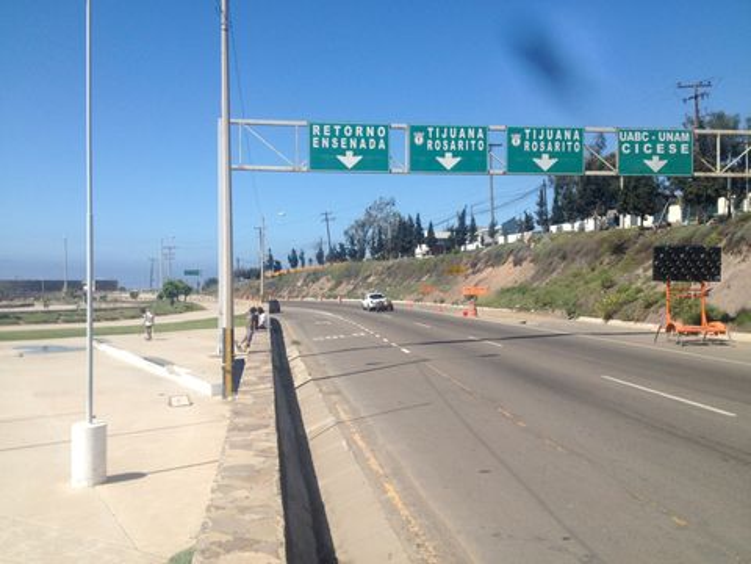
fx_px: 759
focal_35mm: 35
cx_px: 376
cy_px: 282
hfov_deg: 52.6
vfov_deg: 40.7
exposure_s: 1/2208
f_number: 2.4
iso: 50
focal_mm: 4.28
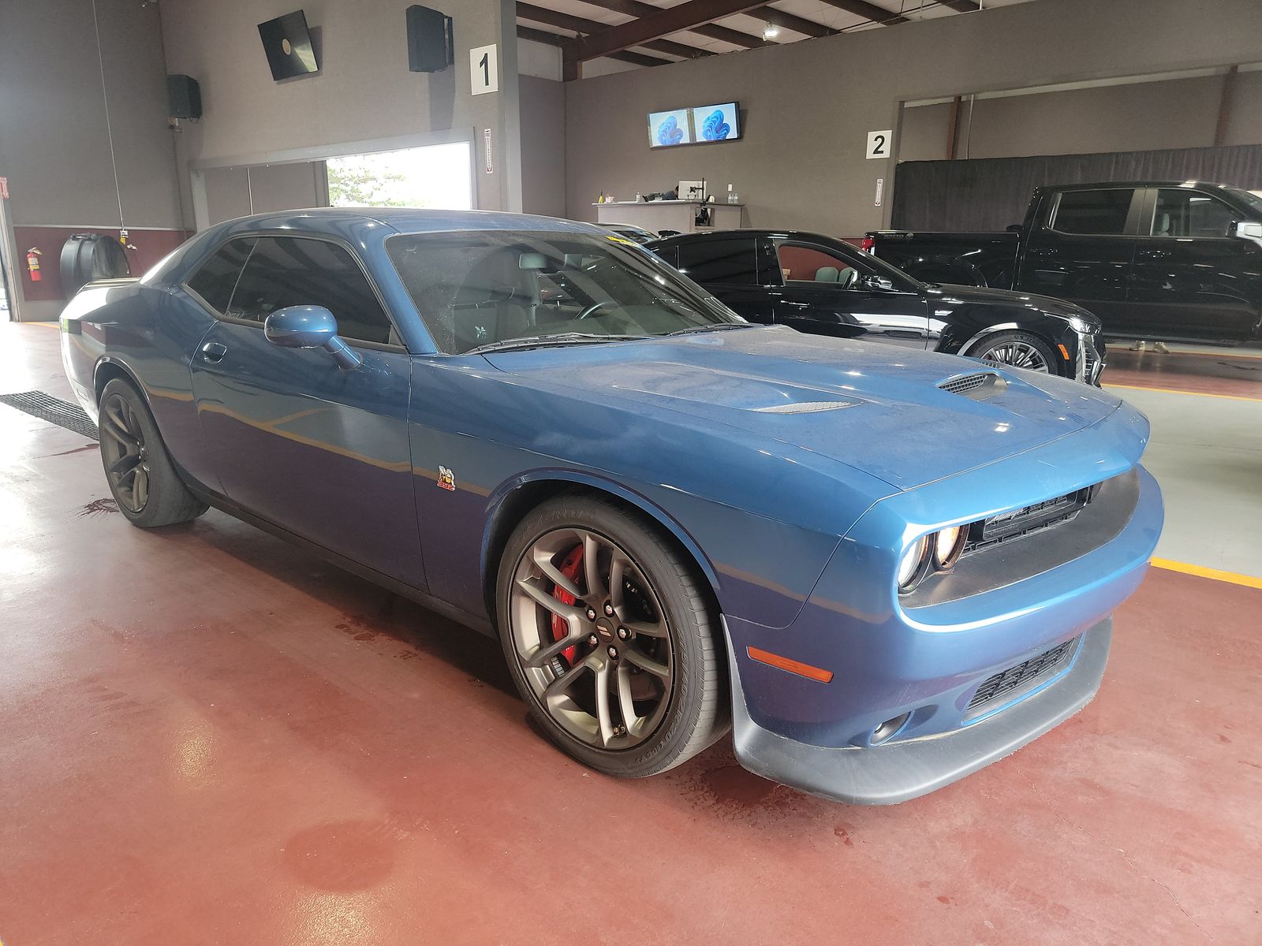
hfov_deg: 71.6
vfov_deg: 56.8
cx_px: 631
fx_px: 875
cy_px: 473
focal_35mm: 24
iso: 220
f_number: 1.8
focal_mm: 6.7
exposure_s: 1/59
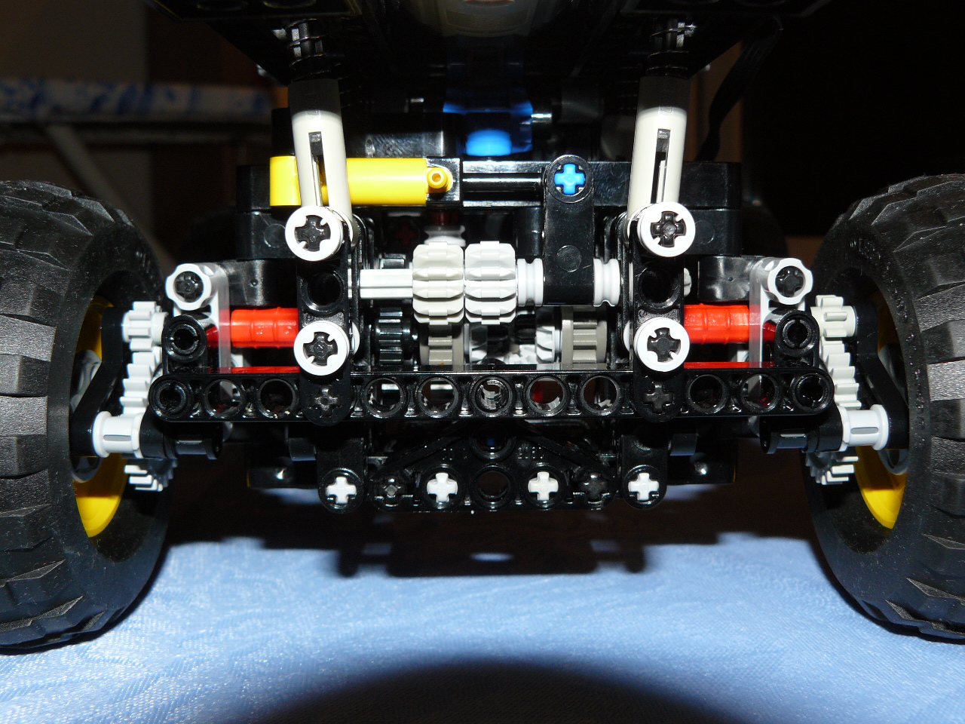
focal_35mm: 36
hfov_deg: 51.4
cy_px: 362
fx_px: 1004
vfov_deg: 39.7
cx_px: 482
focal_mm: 6
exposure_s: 1/25
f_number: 4
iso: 100
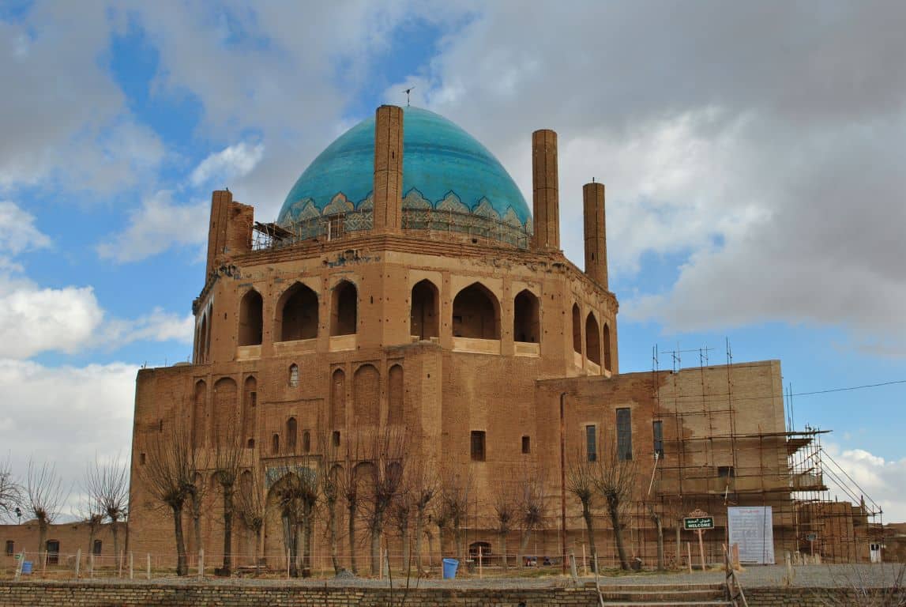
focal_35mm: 42
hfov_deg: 46.3
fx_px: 1058
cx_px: 453
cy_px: 304
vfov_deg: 32.0
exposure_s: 1/250
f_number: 10
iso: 160
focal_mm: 28
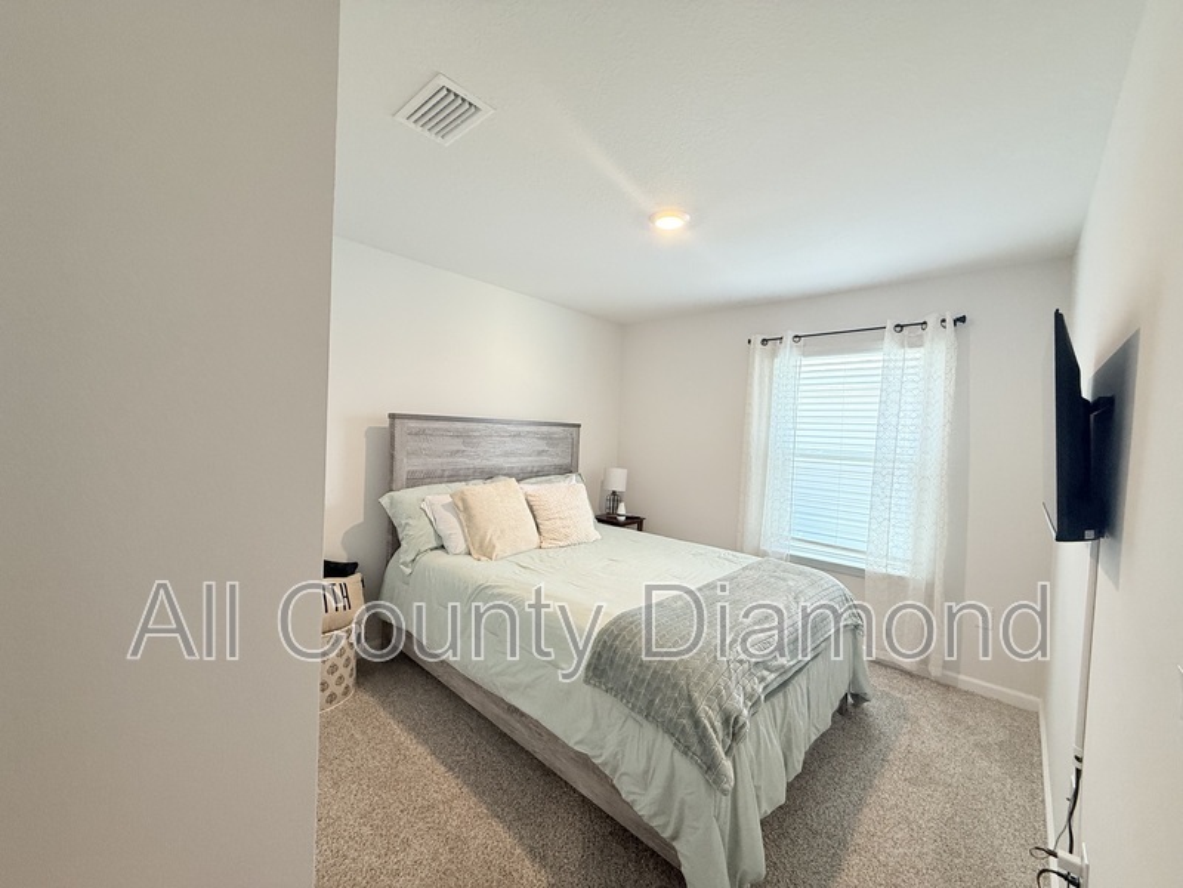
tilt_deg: -1.1
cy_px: 444
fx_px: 478
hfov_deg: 102.1
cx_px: 592
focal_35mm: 14
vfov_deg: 85.7
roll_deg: -2.3
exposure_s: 1/120
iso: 250
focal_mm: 2.22
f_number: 2.2
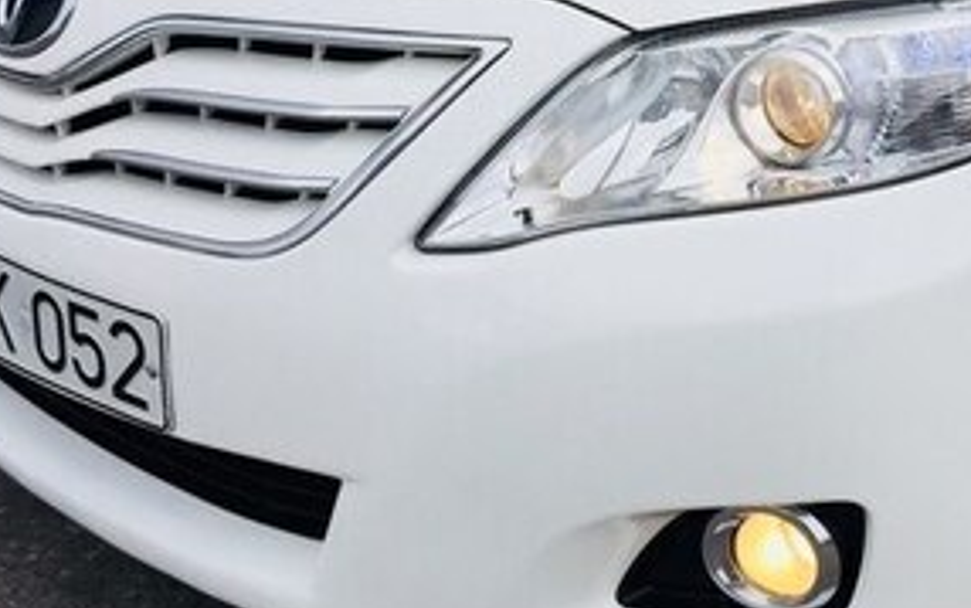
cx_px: 910
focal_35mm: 71
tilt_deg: -11.8
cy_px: -53
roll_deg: -0.3
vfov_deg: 17.8
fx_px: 1880
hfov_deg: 27.7
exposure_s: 1/964
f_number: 2.2
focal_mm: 4.15
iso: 32
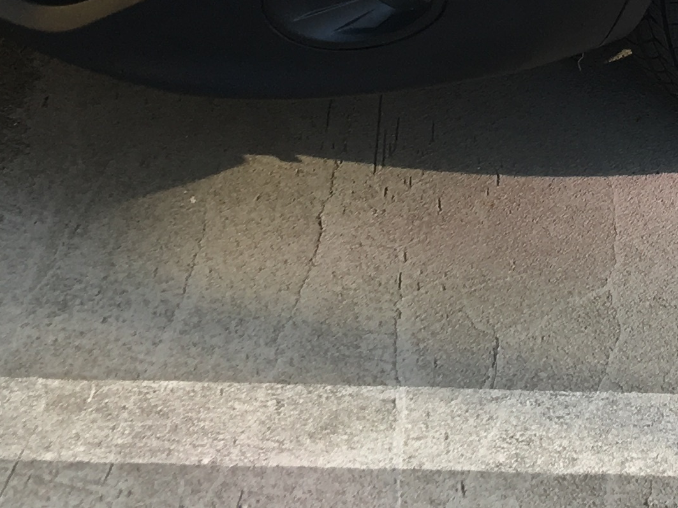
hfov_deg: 17.2
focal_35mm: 110
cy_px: -316
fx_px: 2154
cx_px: 774
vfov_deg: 12.6
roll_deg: -0.6
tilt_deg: -21.6
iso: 25
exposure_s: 1/163
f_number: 2.2
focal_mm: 4.15
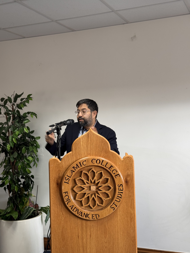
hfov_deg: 30.3
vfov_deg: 39.7
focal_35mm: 48
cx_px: 95
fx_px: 351
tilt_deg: +0.0
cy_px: 126
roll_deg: +2.0
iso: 50
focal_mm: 6.76
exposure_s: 1/50
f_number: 1.78
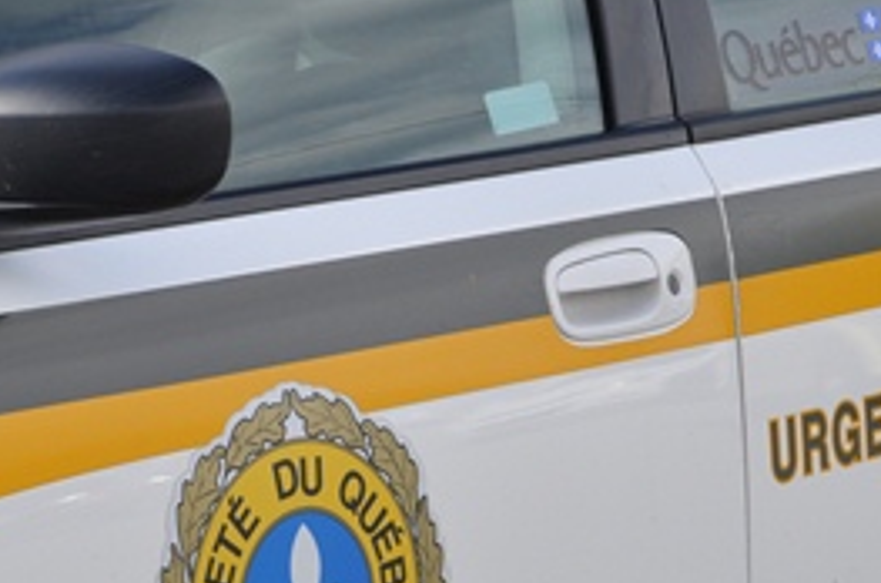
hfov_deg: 10.8
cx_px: 640
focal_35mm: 190
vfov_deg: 7.2
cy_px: 397
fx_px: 4639
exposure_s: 1/250
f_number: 8
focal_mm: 52
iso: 200
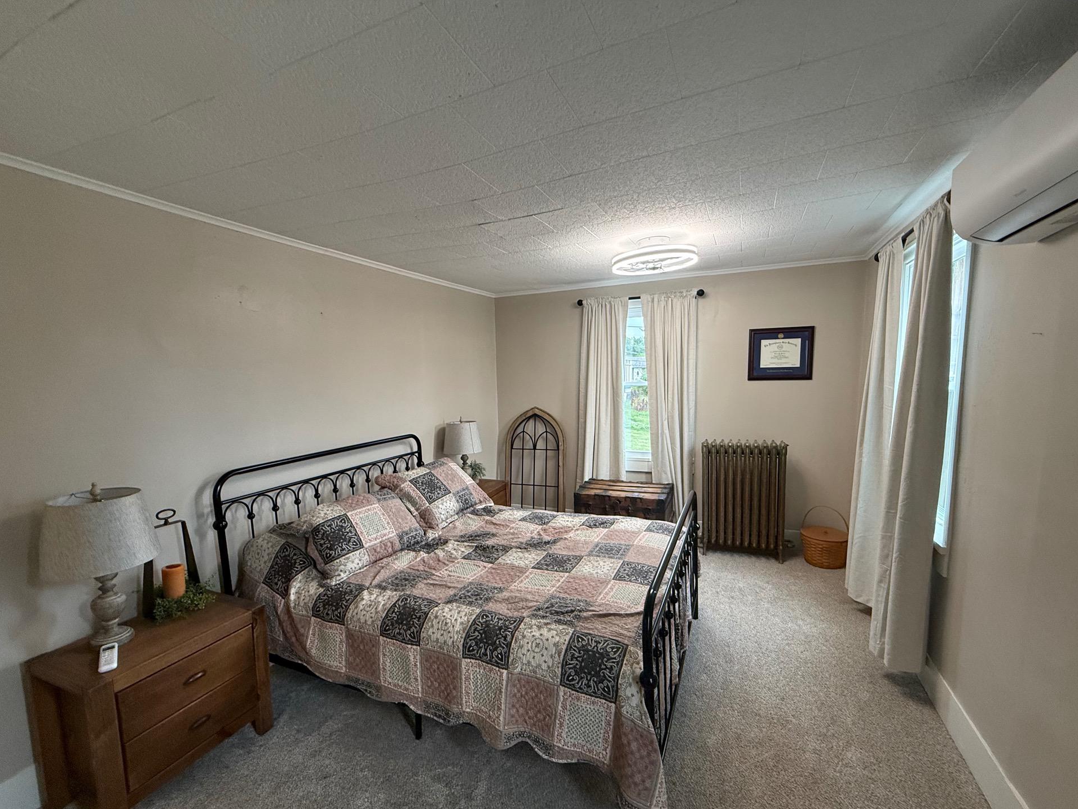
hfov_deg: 98.1
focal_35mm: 15
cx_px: 549
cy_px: 431
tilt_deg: -6.6
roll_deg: +0.6
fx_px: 467
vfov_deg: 81.7
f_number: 2.2
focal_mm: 2.22
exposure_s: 1/120
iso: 200
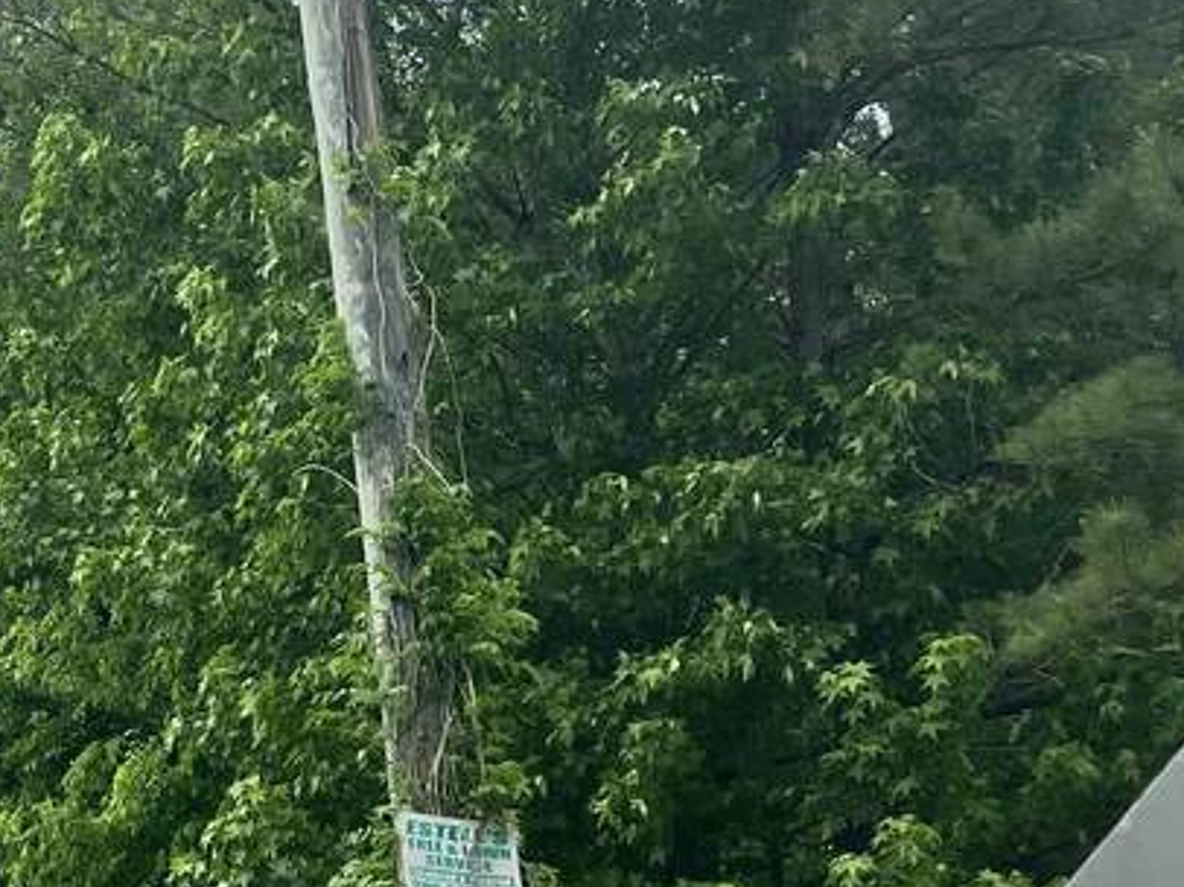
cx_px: -647
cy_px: 566
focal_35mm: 82
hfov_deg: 20.2
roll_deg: +0.1
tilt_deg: +17.4
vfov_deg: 17.9
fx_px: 2803
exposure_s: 1/3413
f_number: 1.6
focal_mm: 5.1
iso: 50
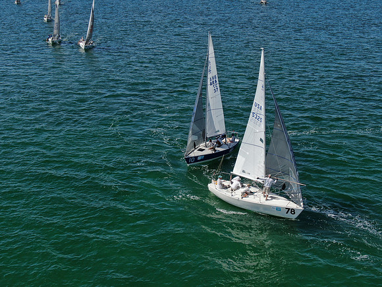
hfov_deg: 39.7
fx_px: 530
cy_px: 144
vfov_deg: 30.3
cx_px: 191
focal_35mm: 48
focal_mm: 8.6
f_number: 3.8
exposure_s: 1/1000
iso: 100
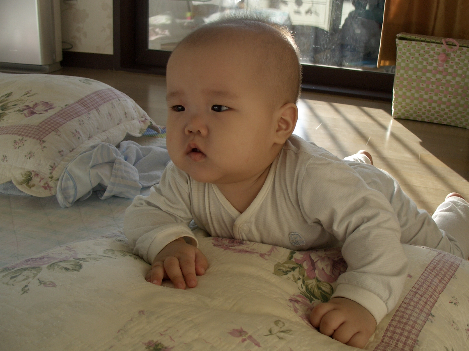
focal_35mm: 37
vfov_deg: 38.6
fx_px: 501
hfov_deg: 50.1
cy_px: 170
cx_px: 253
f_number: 3.2
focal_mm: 7.1
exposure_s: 1/250
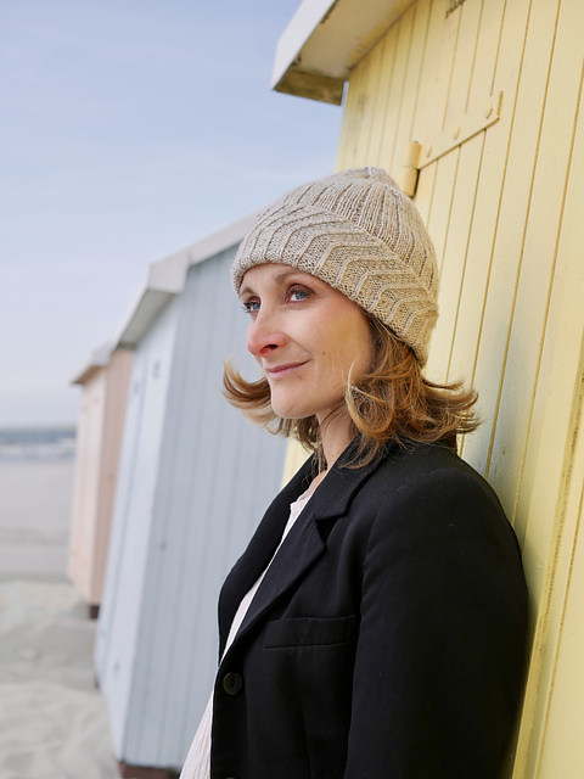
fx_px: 1125
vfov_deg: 38.2
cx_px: 292
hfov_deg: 29.1
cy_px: 390
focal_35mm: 50
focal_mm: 25
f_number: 3.2
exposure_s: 1/1600
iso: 200
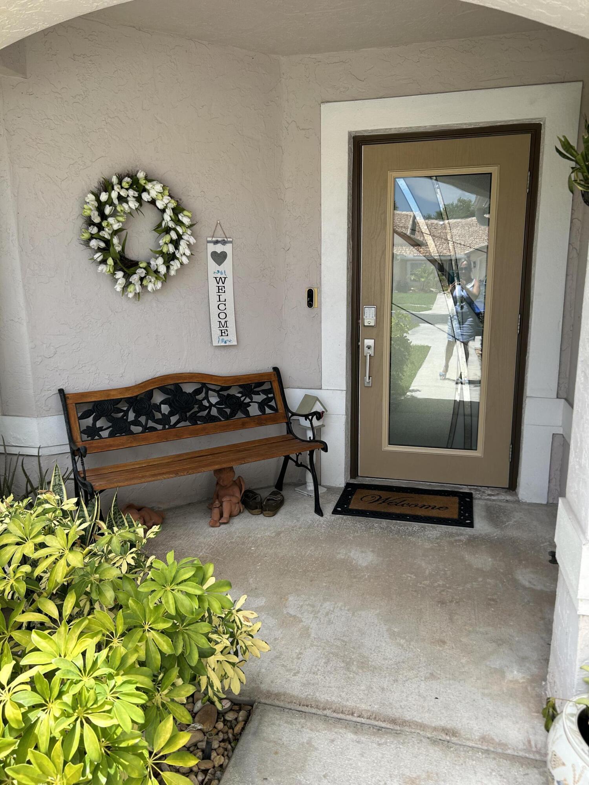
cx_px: 294
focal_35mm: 26
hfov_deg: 53.1
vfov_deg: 67.3
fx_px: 590
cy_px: 392
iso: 50
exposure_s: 1/974
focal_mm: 5.7
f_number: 1.5
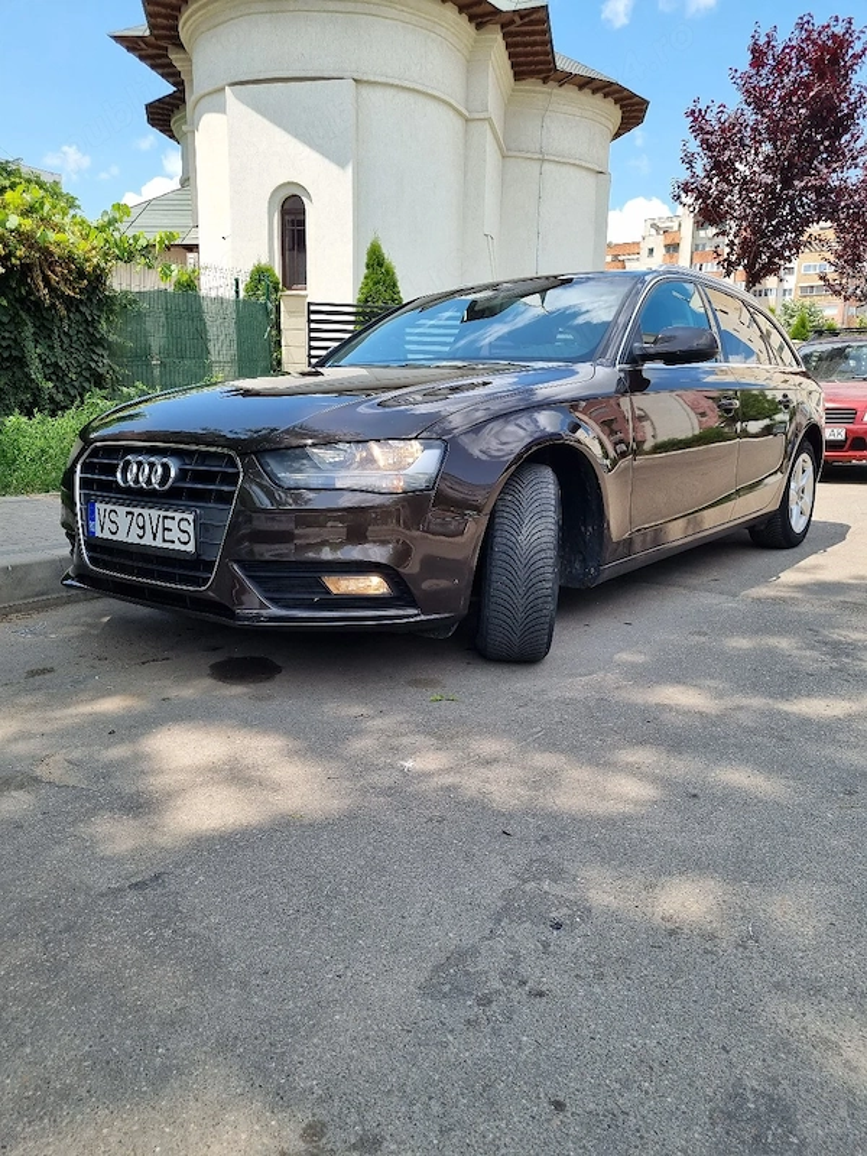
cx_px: 434
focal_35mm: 26
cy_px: 578
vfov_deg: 67.3
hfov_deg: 53.1
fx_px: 868
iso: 50
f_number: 1.8
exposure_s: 1/1667
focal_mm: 5.4
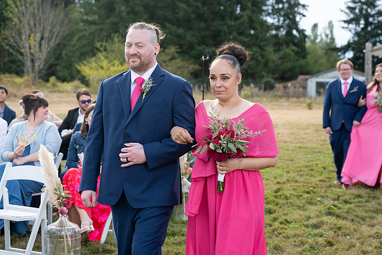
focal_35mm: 64
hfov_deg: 31.4
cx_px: 191
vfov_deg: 21.3
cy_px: 128
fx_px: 679
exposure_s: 1/800
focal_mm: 64
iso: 400
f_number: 4.5
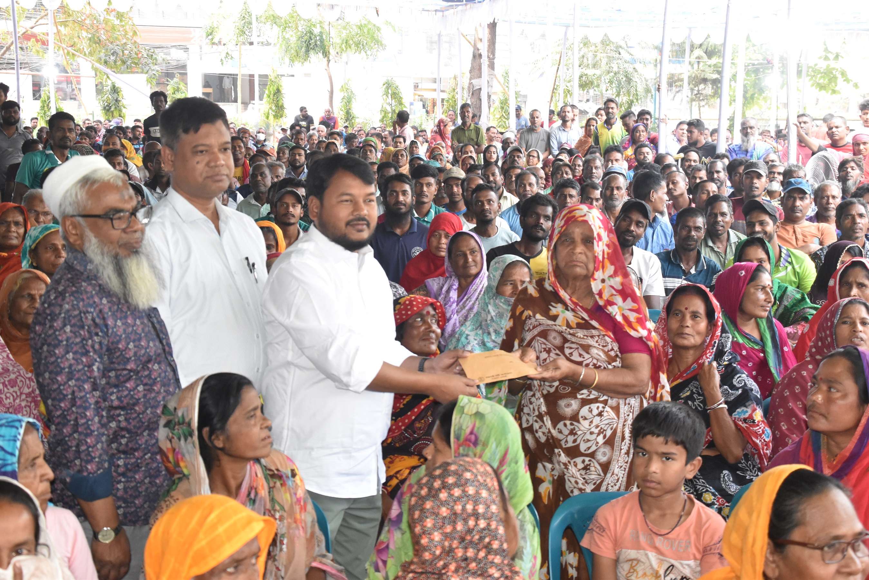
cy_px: 290
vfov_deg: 25.8
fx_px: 1267
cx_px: 434
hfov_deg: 37.8
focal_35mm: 52
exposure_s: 1/200
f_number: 6.3
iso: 2000
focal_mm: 35
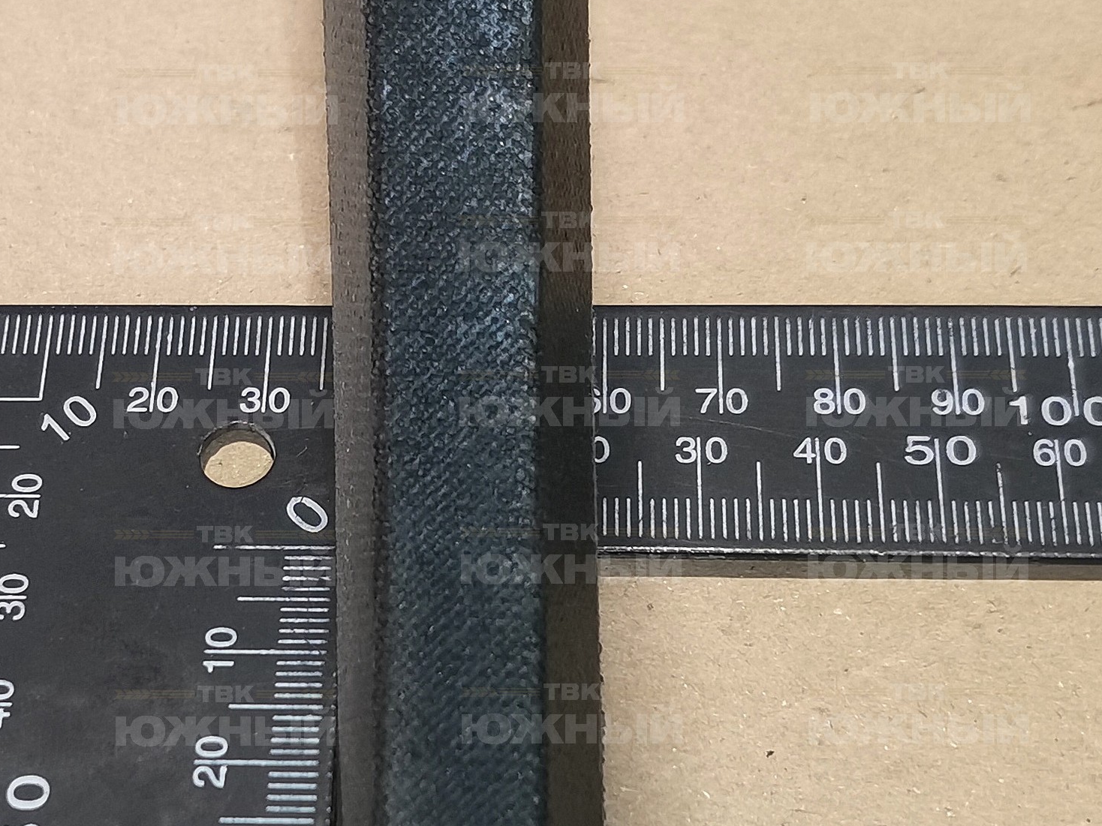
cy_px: 506
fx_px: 1082
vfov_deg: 41.5
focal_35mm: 34
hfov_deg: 53.3
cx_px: 404
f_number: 1.4
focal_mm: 4.66
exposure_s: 1/100
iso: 250
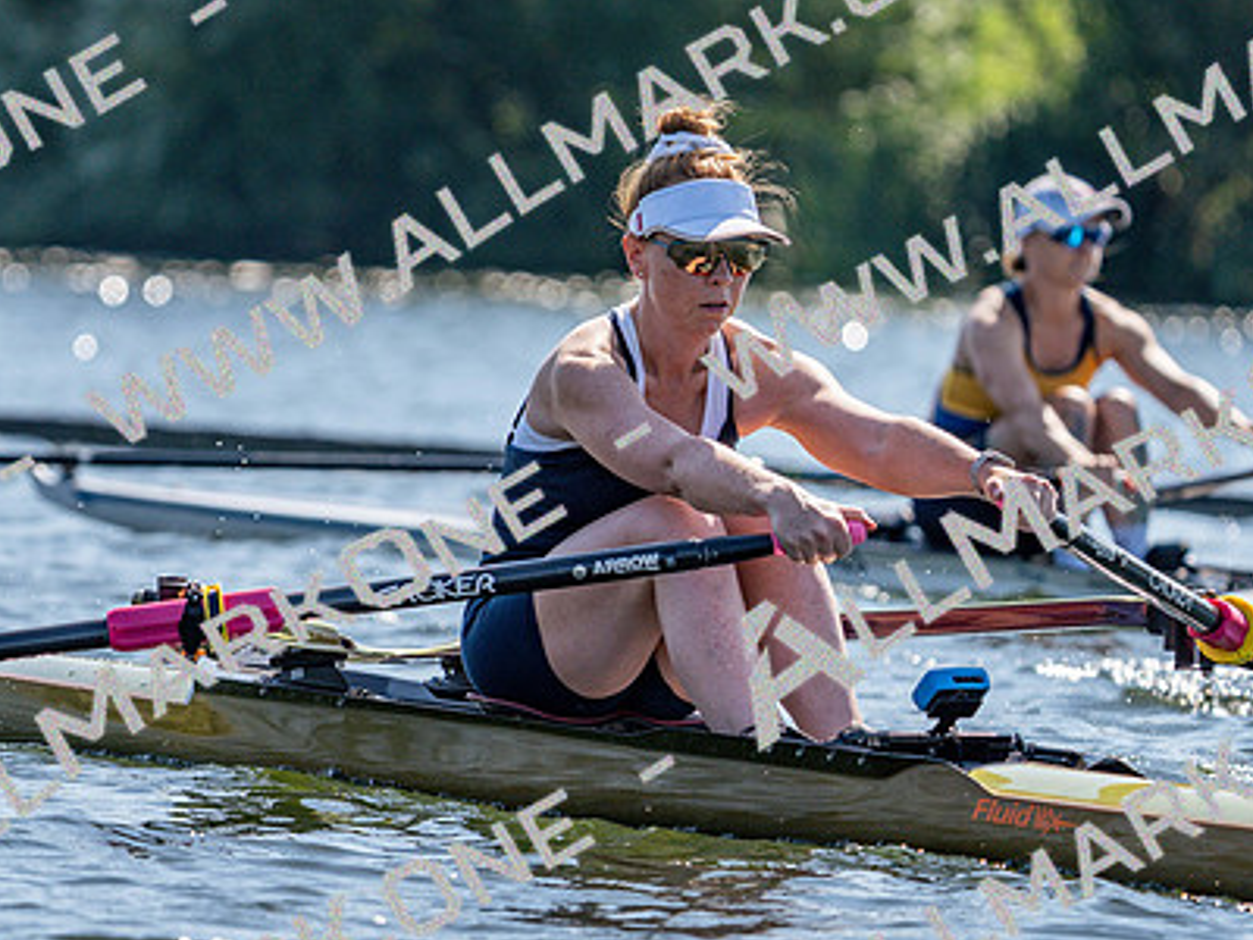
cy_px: 453
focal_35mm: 439
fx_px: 15891
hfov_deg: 4.5
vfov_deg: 3.4
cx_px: 473
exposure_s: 1/1600
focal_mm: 315
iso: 250
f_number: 6.3
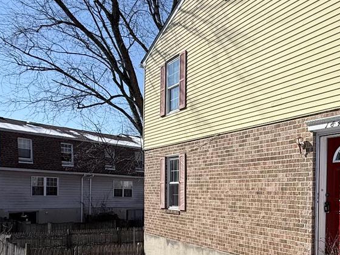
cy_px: 197
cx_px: 296
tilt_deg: -0.5
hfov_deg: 47.0
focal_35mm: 36
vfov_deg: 38.4
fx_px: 354
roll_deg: -0.8
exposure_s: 1/2717
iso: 50
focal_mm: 2.22
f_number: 2.2
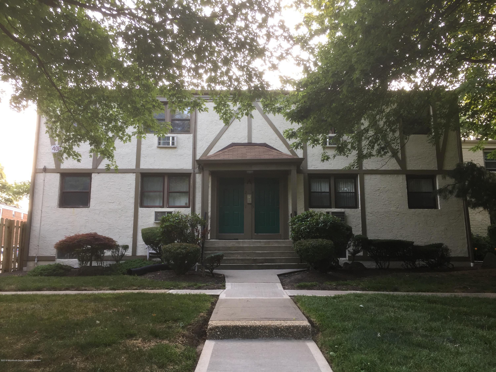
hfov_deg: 61.7
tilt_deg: +9.4
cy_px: 186
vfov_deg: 48.2
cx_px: 248
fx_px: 416
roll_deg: -0.3
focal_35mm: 29
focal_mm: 4.15
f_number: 2.2
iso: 50
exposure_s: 1/120
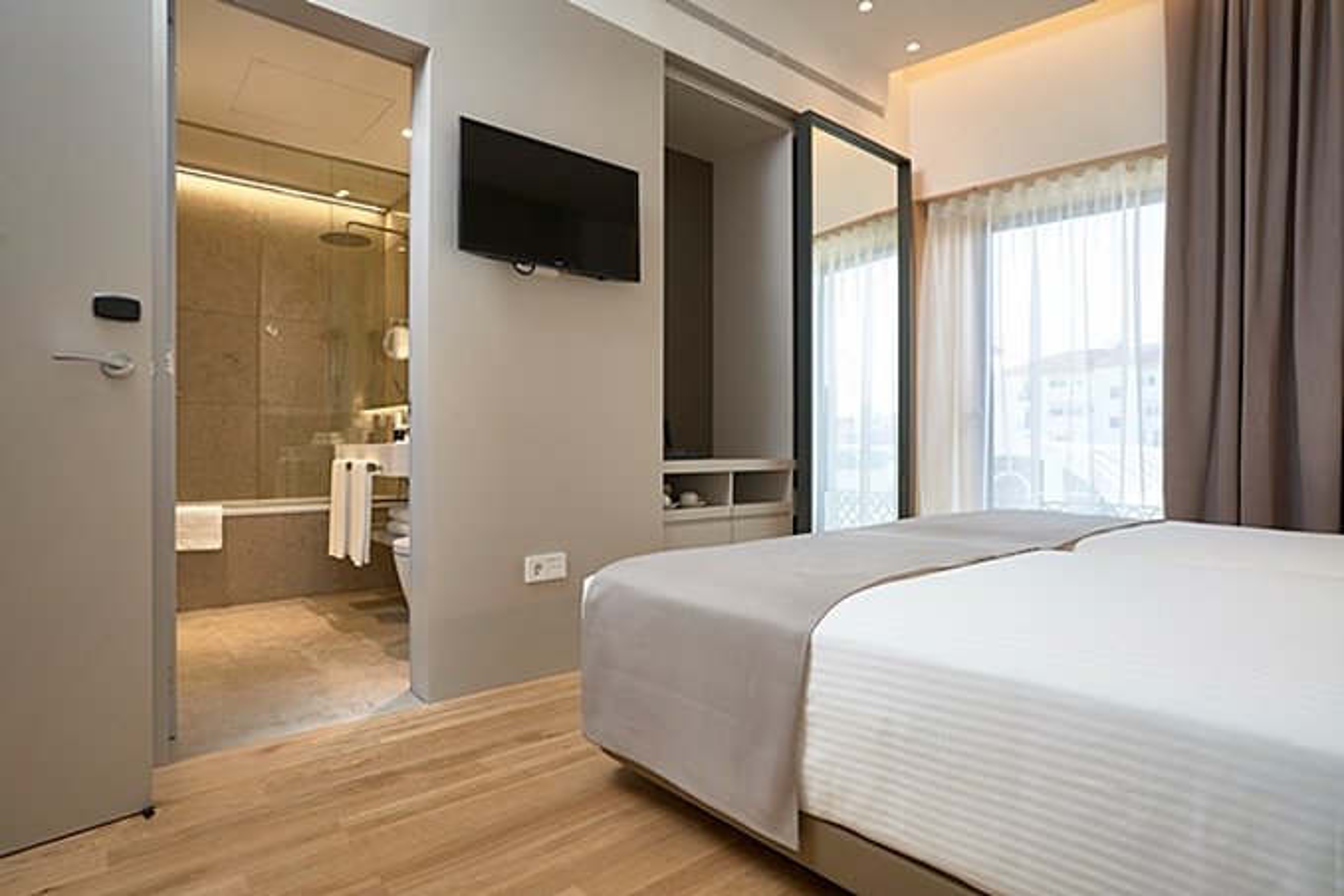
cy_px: 448
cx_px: 672
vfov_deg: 64.6
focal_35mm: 19
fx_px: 709
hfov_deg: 86.9
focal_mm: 19
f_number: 8
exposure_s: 1/15
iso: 200
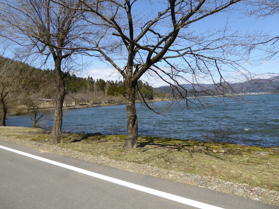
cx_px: 140
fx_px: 201
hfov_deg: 69.4
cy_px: 104
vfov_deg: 54.9
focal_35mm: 25
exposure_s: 1/800
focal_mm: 4.3
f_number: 3.3
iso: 100
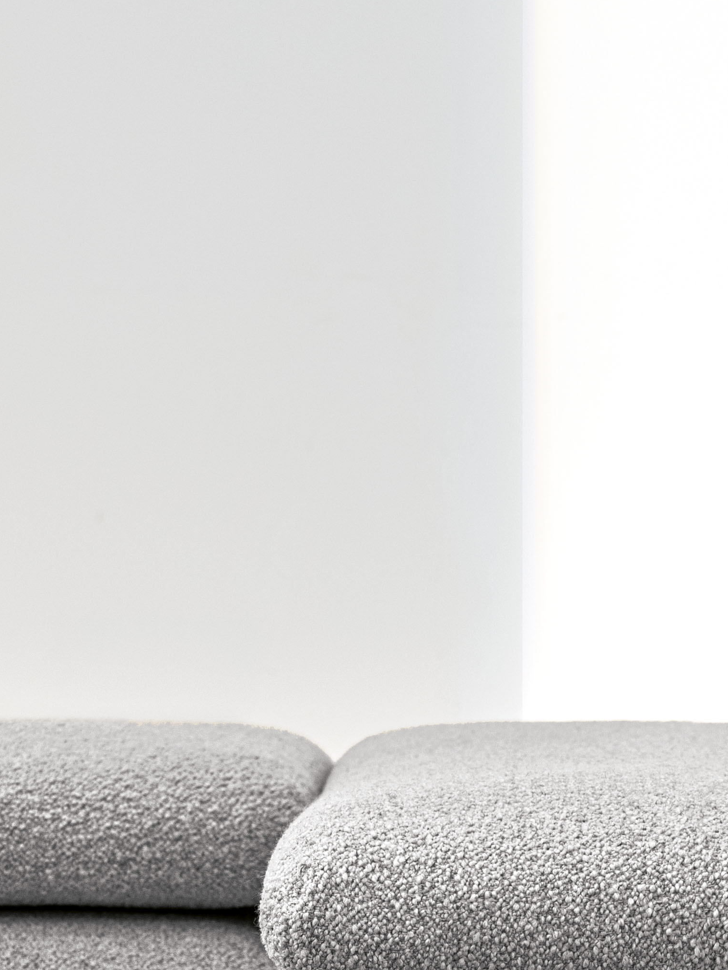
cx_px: 501
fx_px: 5833
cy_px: 1033
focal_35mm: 208
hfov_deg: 7.1
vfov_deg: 9.4
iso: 320
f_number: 10
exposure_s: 1/5
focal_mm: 64
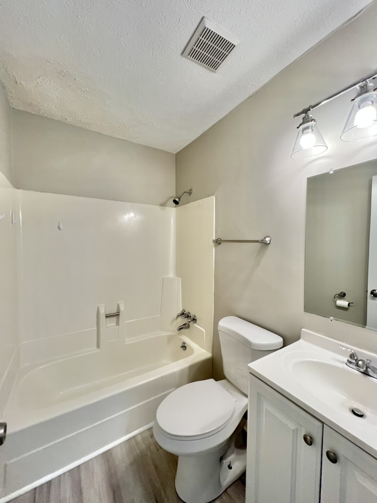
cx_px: 188
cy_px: 252
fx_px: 189
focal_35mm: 13
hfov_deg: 89.9
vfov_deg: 106.2
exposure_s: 1/120
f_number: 1.8
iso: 250
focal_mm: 1.57
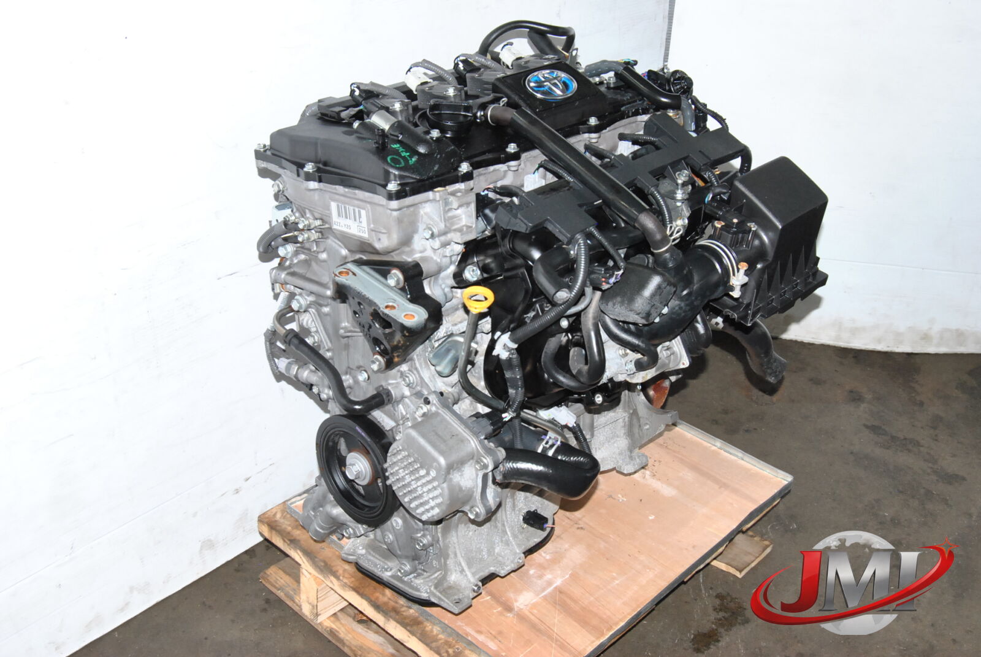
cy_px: 328
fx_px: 1228
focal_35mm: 45
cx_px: 490
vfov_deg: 29.9
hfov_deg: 43.6
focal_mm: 30
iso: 800
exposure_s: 1/200
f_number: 11
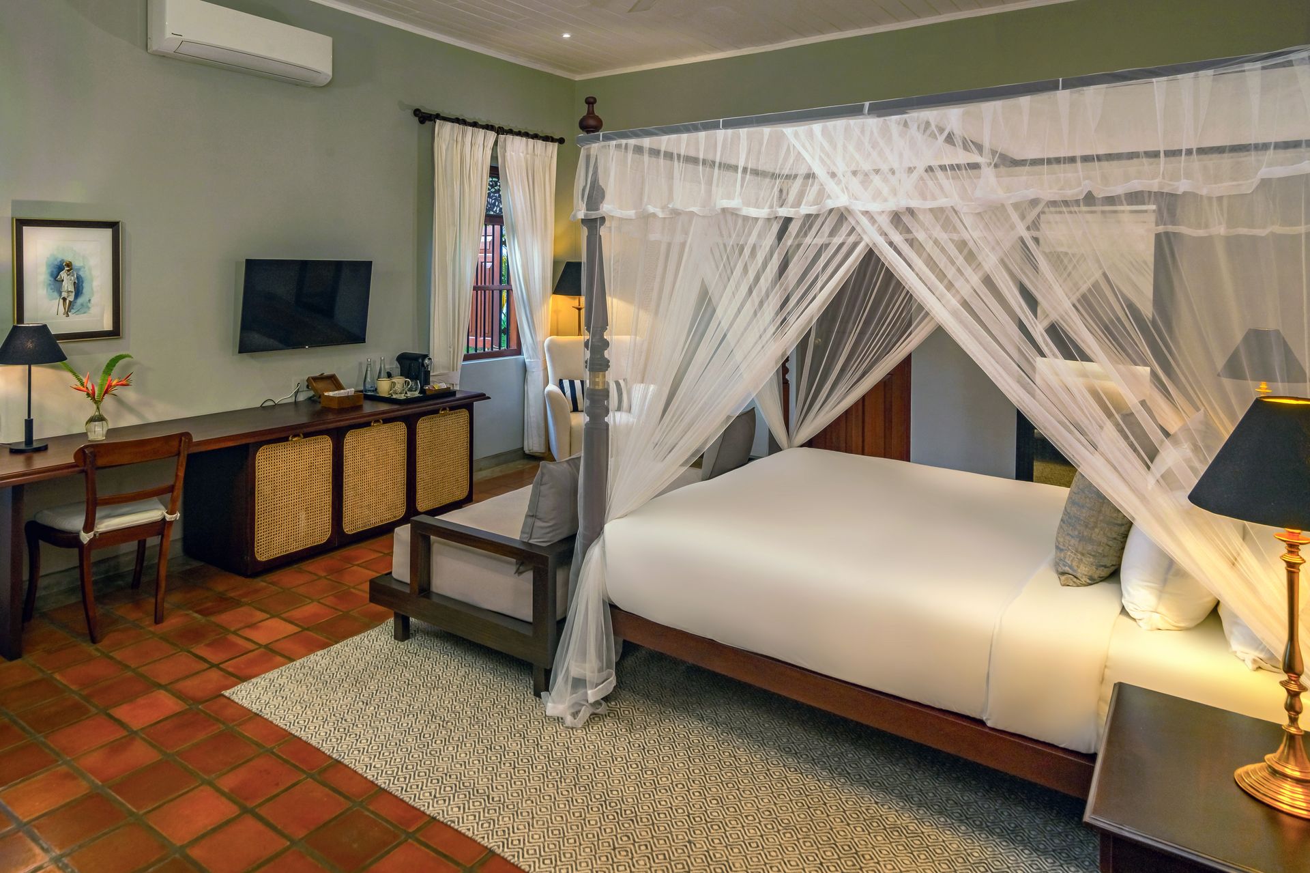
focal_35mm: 16
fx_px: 582
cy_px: 436
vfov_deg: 73.7
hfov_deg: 96.8
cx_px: 655
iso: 200
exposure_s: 1/60
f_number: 14
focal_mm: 16
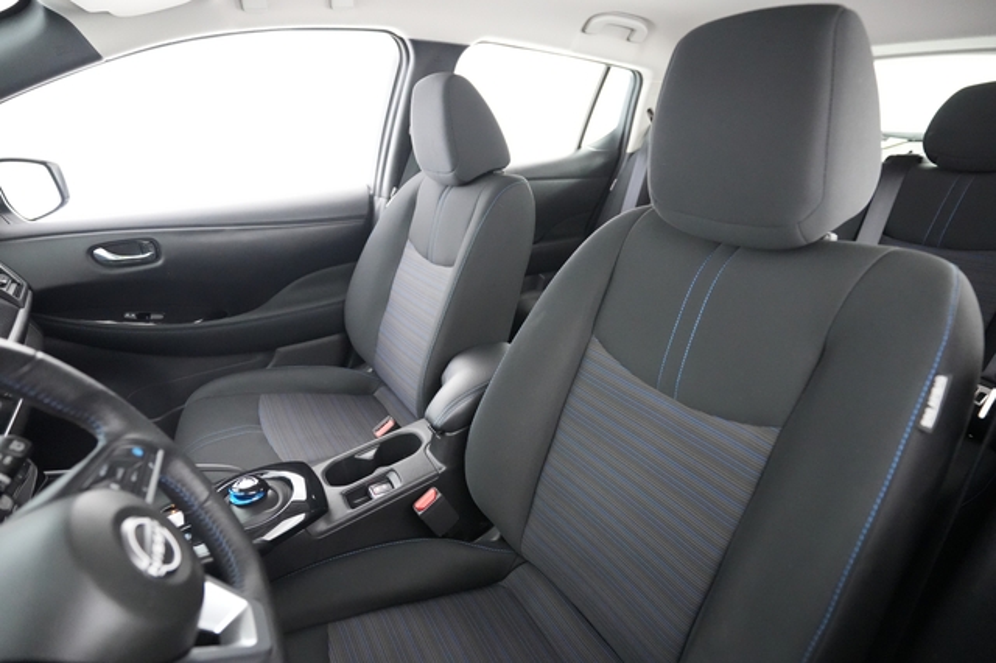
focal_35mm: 17
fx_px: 470
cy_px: 332
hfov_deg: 93.3
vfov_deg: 70.4
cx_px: 498
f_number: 2.8
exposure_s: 1/30
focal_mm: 17
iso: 12800
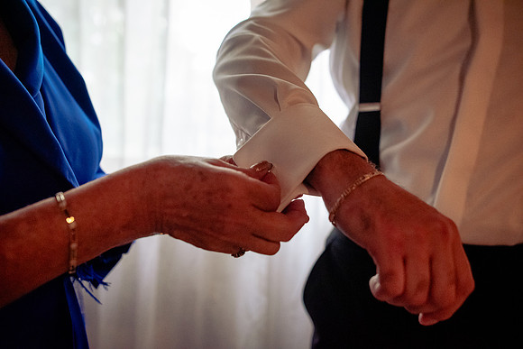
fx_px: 509
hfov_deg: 54.4
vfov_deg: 37.9
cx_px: 262
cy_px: 174
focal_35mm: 35
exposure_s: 1/160
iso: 6400
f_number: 3.5
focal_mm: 35
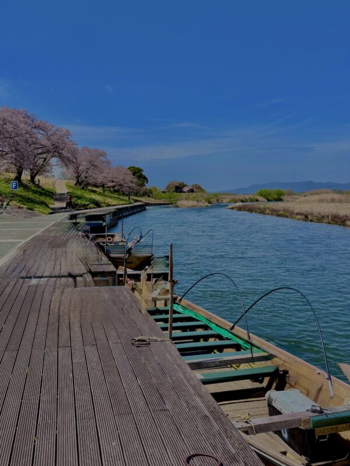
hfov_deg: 42.9
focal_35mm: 33
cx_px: 164
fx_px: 445
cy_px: 212
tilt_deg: -2.4
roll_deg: +0.3
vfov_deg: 55.3
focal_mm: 5.96
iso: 50
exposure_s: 1/4608
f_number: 1.6
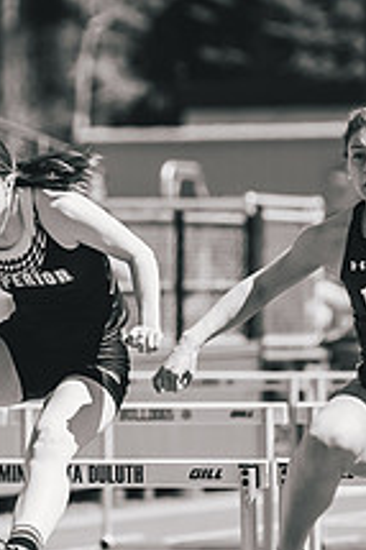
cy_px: 356
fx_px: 7713
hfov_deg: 2.7
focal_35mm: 505
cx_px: 16
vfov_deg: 4.1
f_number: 2.8
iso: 200
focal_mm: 150
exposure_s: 1/3200
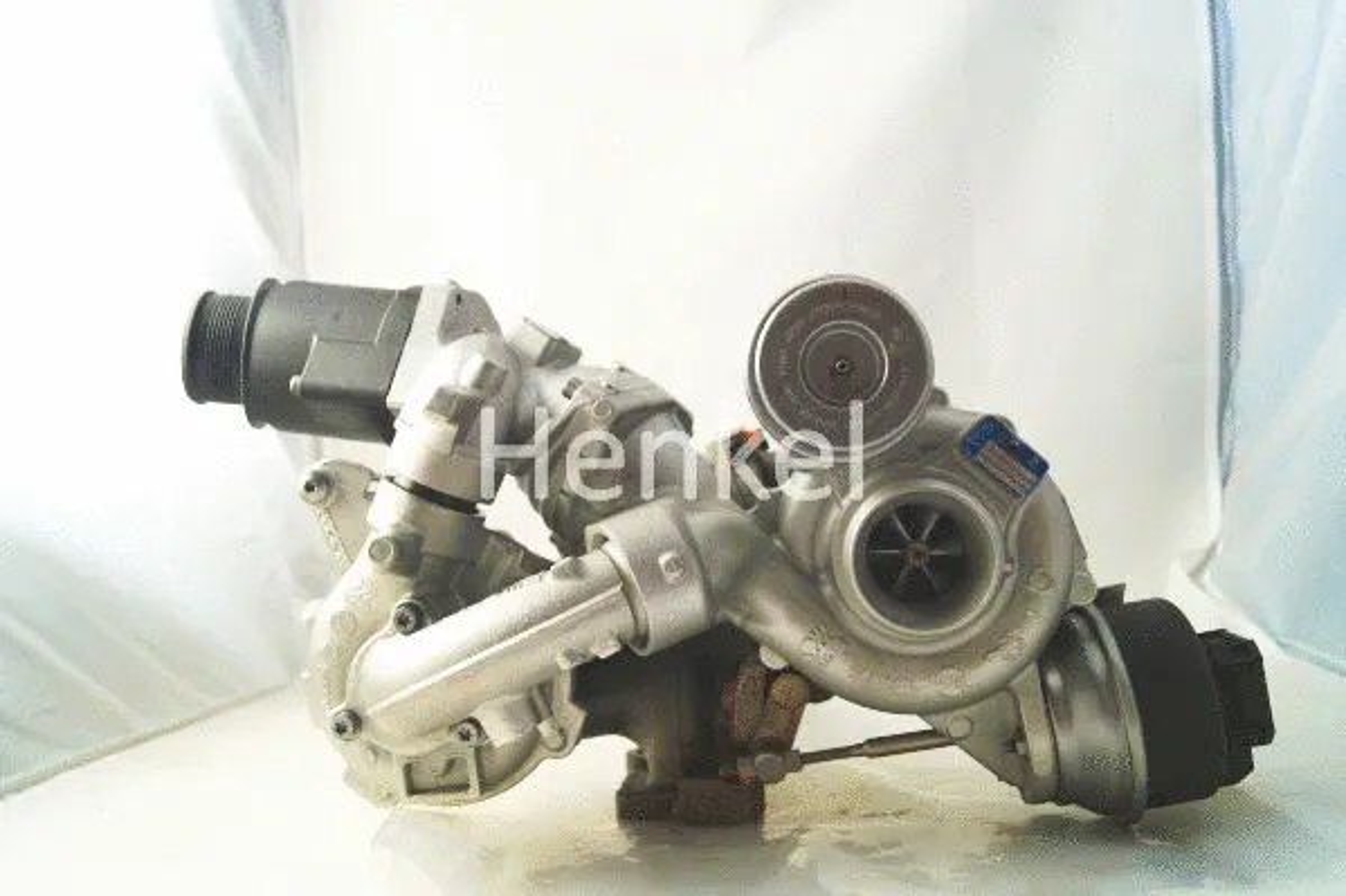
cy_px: 448
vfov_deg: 43.6
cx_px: 673
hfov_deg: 61.9
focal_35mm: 30
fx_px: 1121
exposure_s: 1/160
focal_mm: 20
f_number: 4
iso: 250
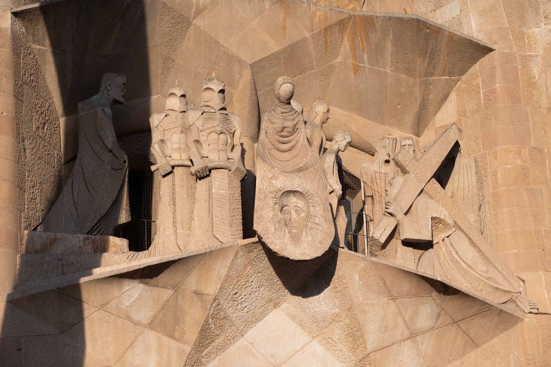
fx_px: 1682
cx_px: 276
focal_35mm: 110
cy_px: 184
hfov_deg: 18.6
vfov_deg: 12.4
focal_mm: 110
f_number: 10
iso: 1250
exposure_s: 1/2000
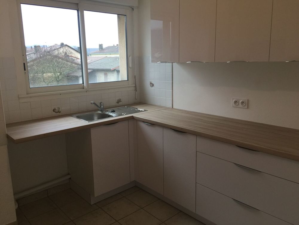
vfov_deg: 48.2
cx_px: 150
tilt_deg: -10.4
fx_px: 250
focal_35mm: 29
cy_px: 112
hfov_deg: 61.7
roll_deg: +1.0
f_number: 2.2
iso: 32
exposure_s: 1/33
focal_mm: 4.15
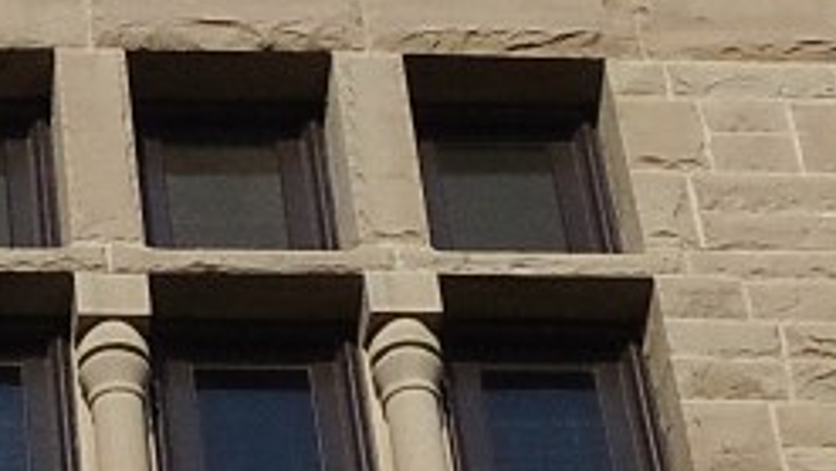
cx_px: -193
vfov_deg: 6.8
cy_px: 166
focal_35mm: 178
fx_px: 3946
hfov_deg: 11.8
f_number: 13
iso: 3200
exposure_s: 1/4000
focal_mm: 28.13
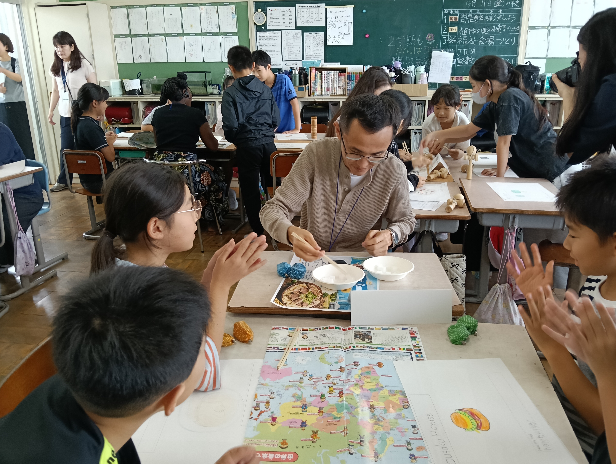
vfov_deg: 51.5
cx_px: 308
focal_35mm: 27
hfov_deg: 65.2
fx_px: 481
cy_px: 232
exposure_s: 1/33.3
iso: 125
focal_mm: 3.98
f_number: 1.8
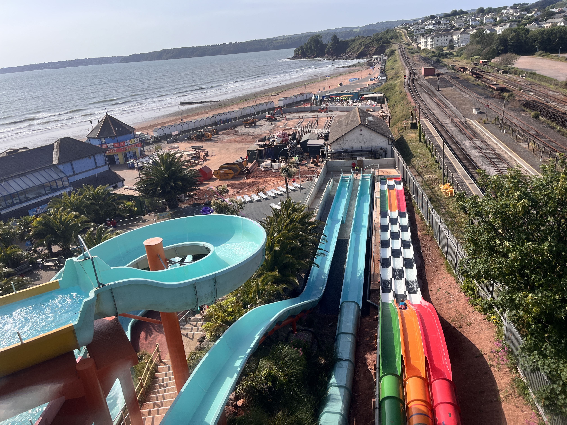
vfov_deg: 53.1
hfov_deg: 67.3
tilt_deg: -18.9
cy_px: 212
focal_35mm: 26
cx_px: 284
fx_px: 426
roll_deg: +4.5
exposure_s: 1/3413
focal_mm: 5.1
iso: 50
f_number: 1.6
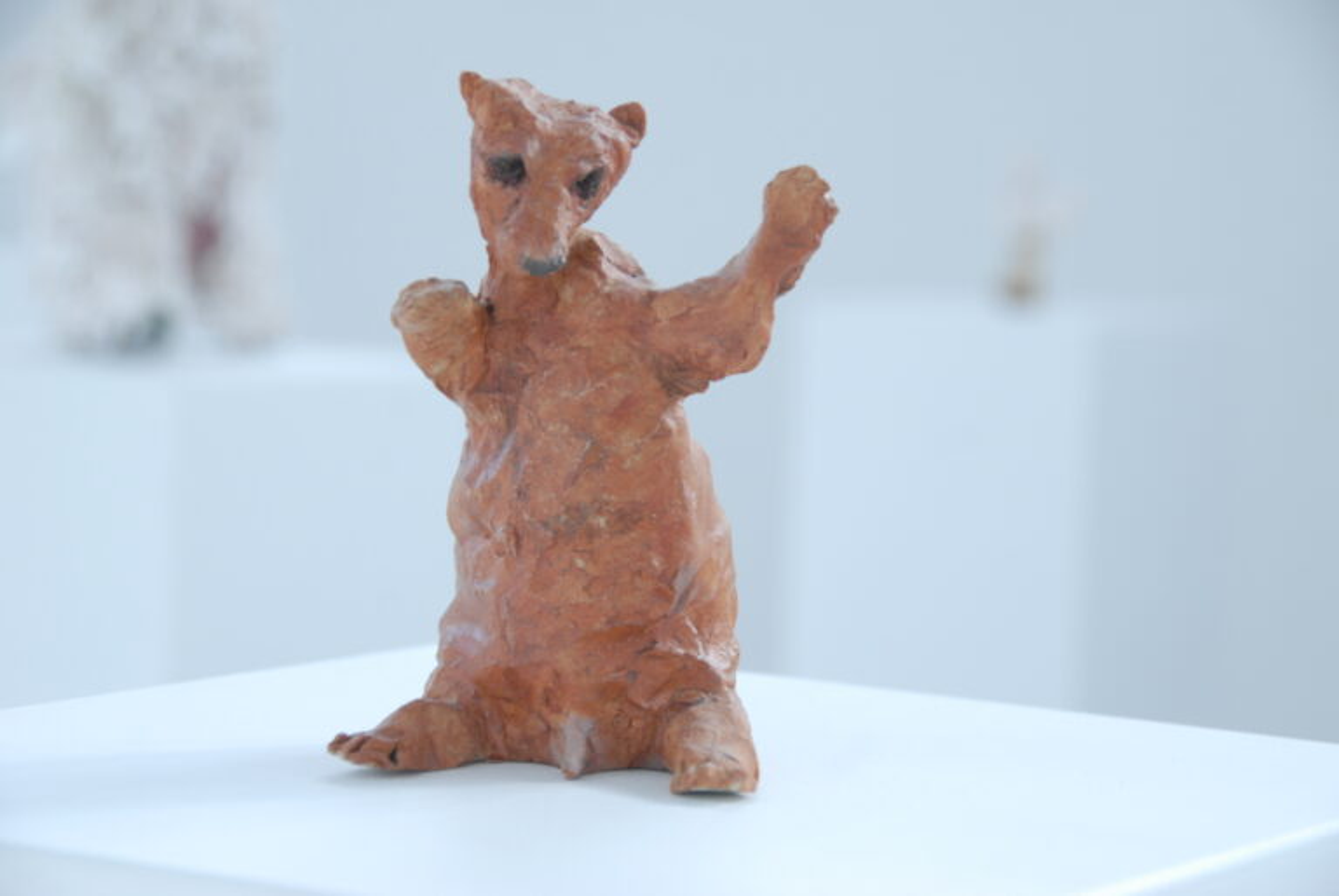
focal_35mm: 93
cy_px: 448
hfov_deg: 21.9
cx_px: 670
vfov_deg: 14.7
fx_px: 3463
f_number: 5
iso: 320
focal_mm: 62
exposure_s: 1/50
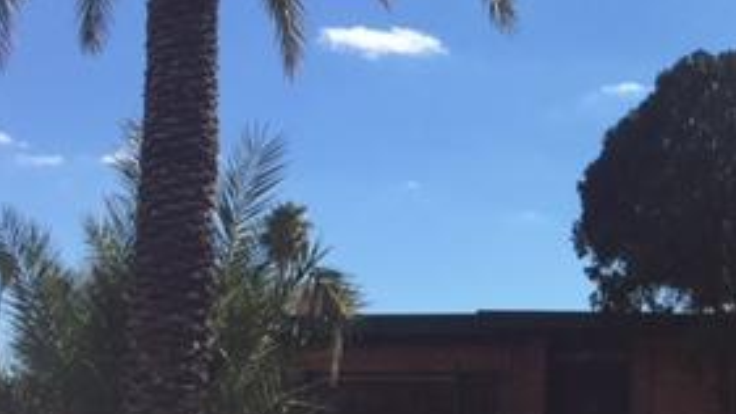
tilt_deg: +8.1
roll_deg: -0.7
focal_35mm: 72
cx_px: 744
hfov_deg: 27.6
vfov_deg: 16.7
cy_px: 244
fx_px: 1405
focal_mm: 4.15
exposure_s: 1/2326
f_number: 2.2
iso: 32
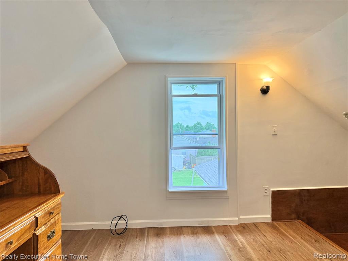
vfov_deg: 56.8
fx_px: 241
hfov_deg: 71.6
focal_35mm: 24
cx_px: 174
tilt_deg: -0.1
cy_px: 130
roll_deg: +1.0
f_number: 1.78
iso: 200
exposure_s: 1/202
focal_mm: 6.76
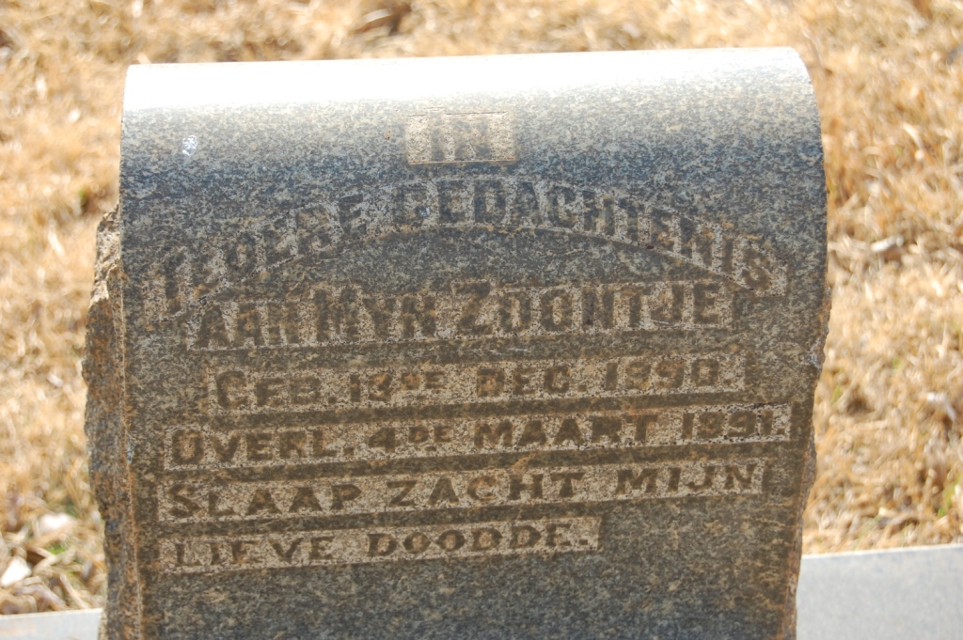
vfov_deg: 16.5
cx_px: 482
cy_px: 320
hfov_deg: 24.6
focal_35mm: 82
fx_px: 2205
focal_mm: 55
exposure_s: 1/160
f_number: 6.3
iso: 200
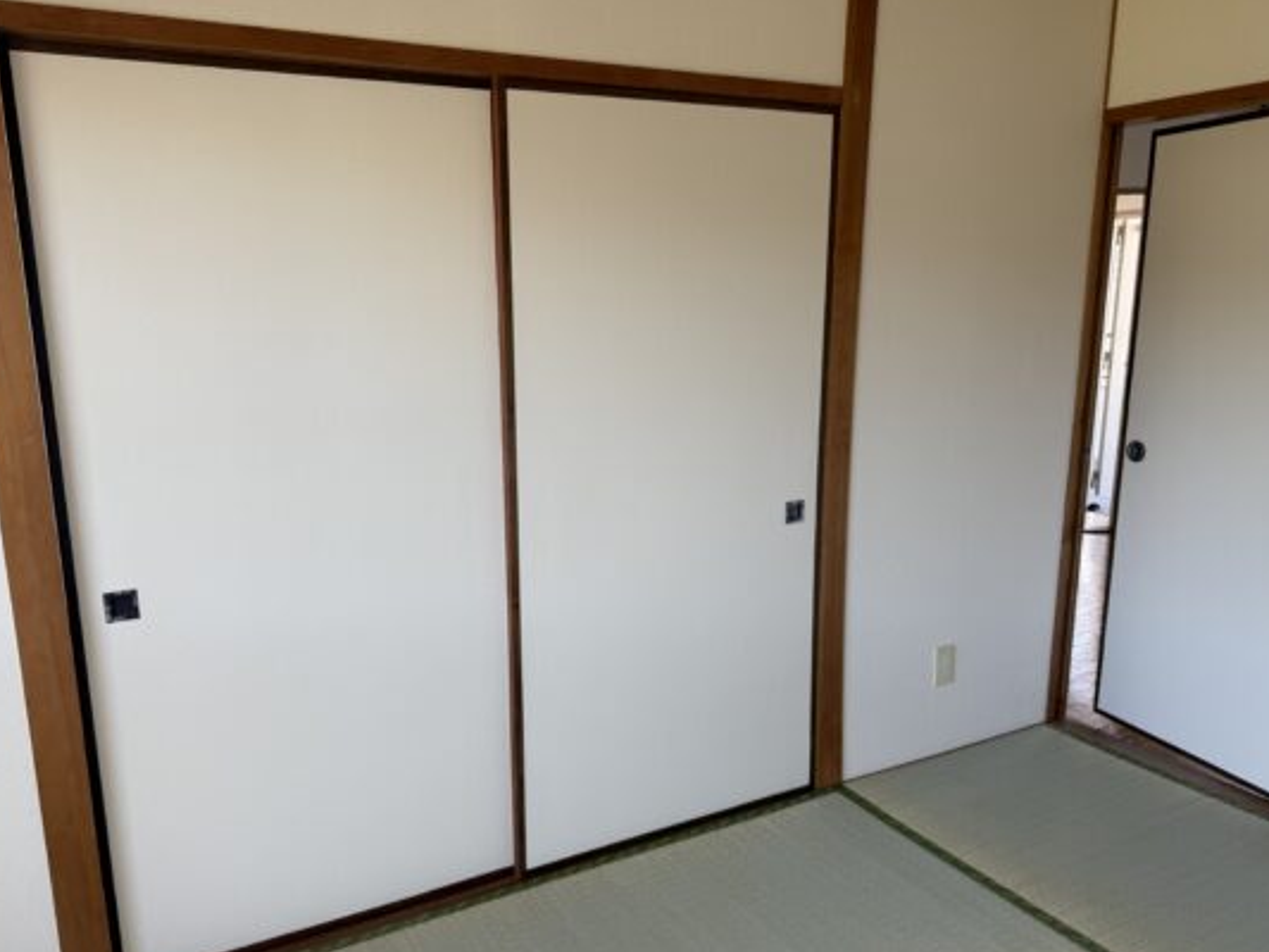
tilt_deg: -11.1
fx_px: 990
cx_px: 567
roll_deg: +1.5
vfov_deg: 51.3
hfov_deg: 65.1
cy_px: 524
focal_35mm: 27
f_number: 1.78
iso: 80
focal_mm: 6.76
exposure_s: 1/121
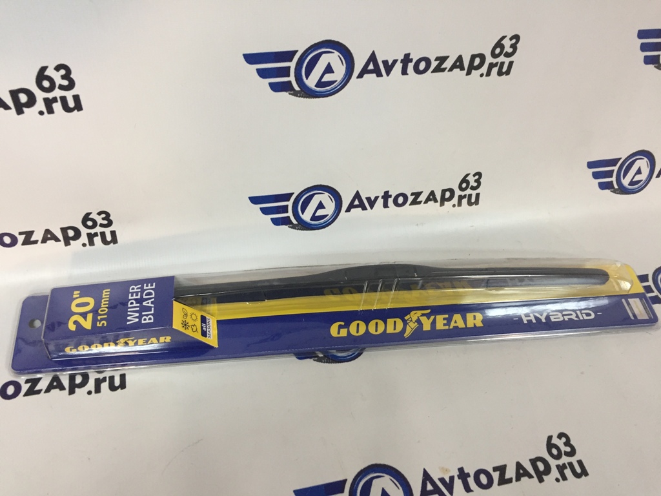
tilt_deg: -55.3
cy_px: 248
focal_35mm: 29
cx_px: 330
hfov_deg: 61.7
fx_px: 554
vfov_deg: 48.2
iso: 160
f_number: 2.2
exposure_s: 1/33
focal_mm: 4.15
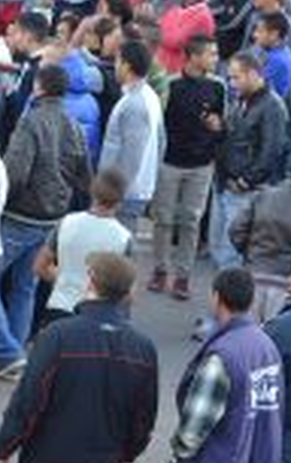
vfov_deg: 10.3
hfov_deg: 6.4
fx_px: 2581
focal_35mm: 204
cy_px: 160
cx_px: 12
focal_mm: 32
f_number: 5.6
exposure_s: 1/125
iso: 100
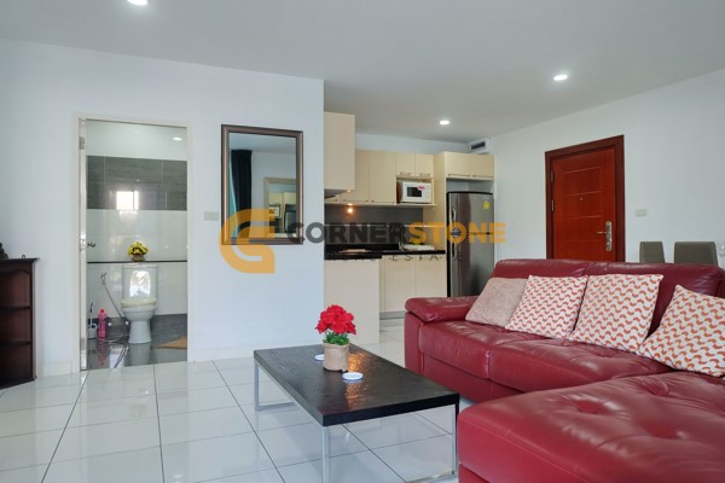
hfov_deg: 73.7
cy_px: 242
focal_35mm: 24
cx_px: 362
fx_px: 483
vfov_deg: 53.1
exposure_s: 1/30
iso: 200
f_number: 3.5
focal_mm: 16
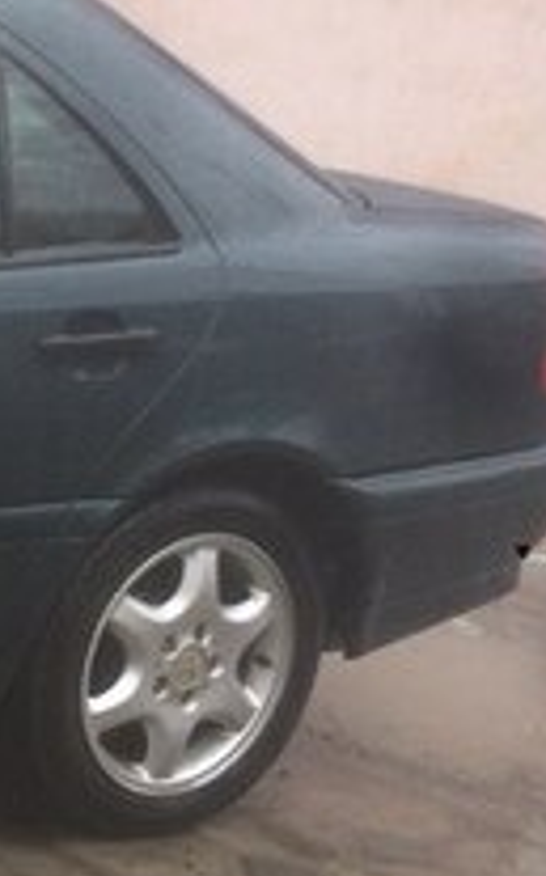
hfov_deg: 11.1
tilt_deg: -15.2
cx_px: -791
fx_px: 2338
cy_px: 501
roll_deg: -3.4
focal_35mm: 98
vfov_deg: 21.2
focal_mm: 4.15
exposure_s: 1/100
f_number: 2.2
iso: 40
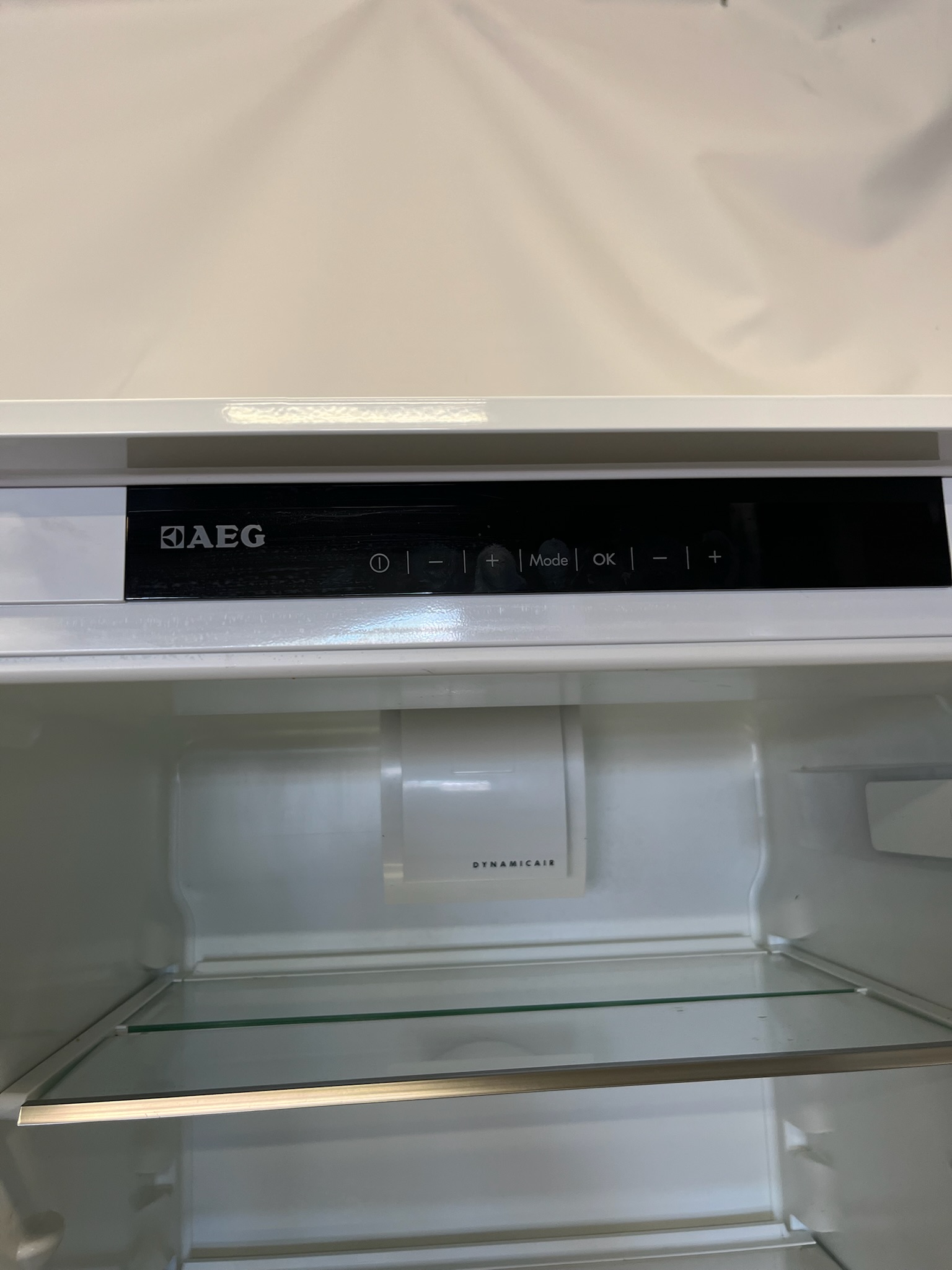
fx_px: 953
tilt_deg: +7.9
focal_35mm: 26
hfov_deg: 53.1
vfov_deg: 67.3
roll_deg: +1.1
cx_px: 476
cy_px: 635
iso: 100
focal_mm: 5.1
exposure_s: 1/100
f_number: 1.6
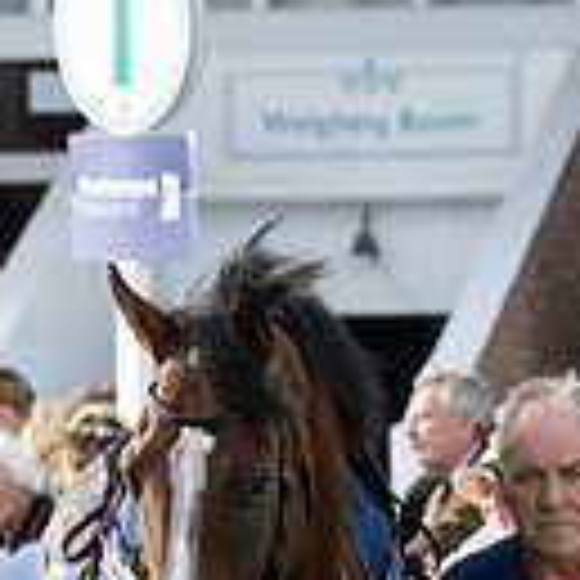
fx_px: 8682
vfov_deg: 3.8
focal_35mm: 458
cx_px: 405
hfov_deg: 3.8
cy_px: 854
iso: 400
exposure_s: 1/1000
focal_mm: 80
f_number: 4
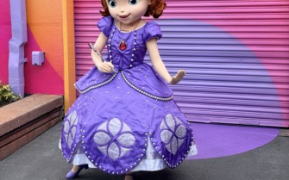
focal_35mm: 57
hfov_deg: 35.7
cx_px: 144
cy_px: 66
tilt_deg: -13.6
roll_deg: -0.5
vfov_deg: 22.7
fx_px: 449
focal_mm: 6.76
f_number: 1.78
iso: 64
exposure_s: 1/1484
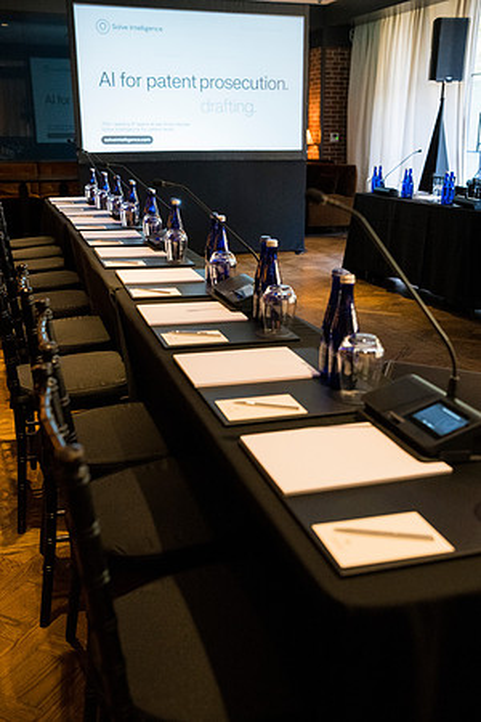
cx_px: 240
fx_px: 701
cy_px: 361
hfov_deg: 37.9
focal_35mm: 35
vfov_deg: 54.4
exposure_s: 1/160
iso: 4000
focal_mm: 35
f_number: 3.5
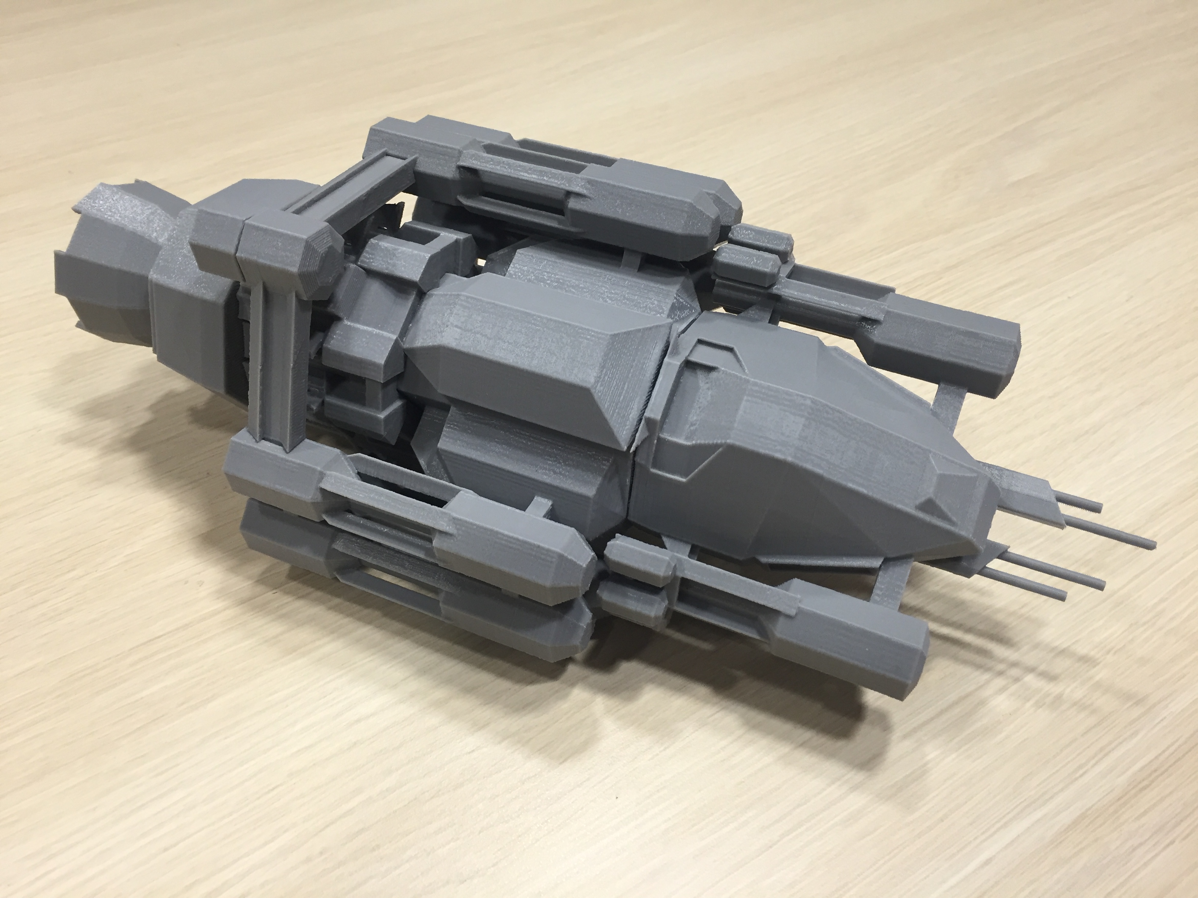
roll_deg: +0.3
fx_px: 1004
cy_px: 449
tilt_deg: -43.9
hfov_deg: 61.7
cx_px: 599
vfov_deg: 48.2
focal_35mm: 29
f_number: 2.2
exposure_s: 1/30
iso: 50
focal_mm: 4.15
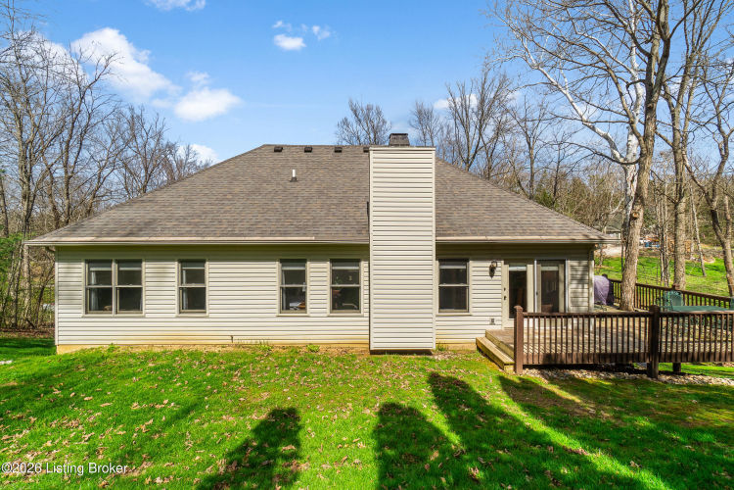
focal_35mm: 15
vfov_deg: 77.3
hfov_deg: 100.4
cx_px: 367
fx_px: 306
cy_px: 245
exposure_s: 1/800
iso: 400
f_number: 11
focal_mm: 10
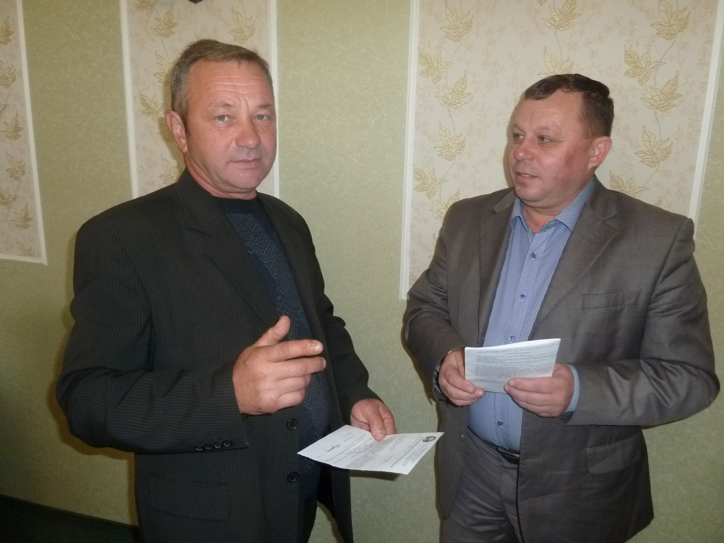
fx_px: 523
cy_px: 272
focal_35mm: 25
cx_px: 362
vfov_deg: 54.9
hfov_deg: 69.4
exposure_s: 1/30
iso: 320
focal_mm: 4.1
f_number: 3.3
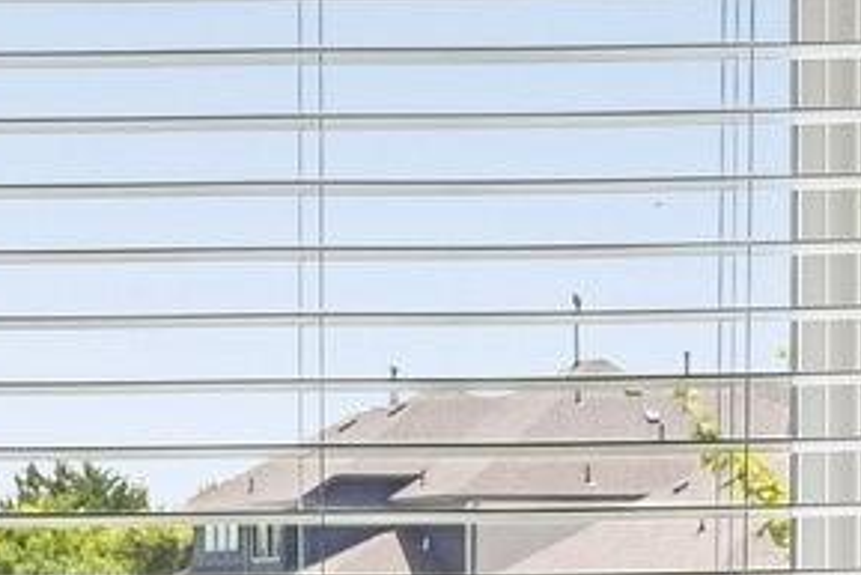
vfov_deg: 7.3
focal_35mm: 188
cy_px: 645
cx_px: -1138
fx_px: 4487
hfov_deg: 9.8
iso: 400
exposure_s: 1/200
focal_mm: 26.5
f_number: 8
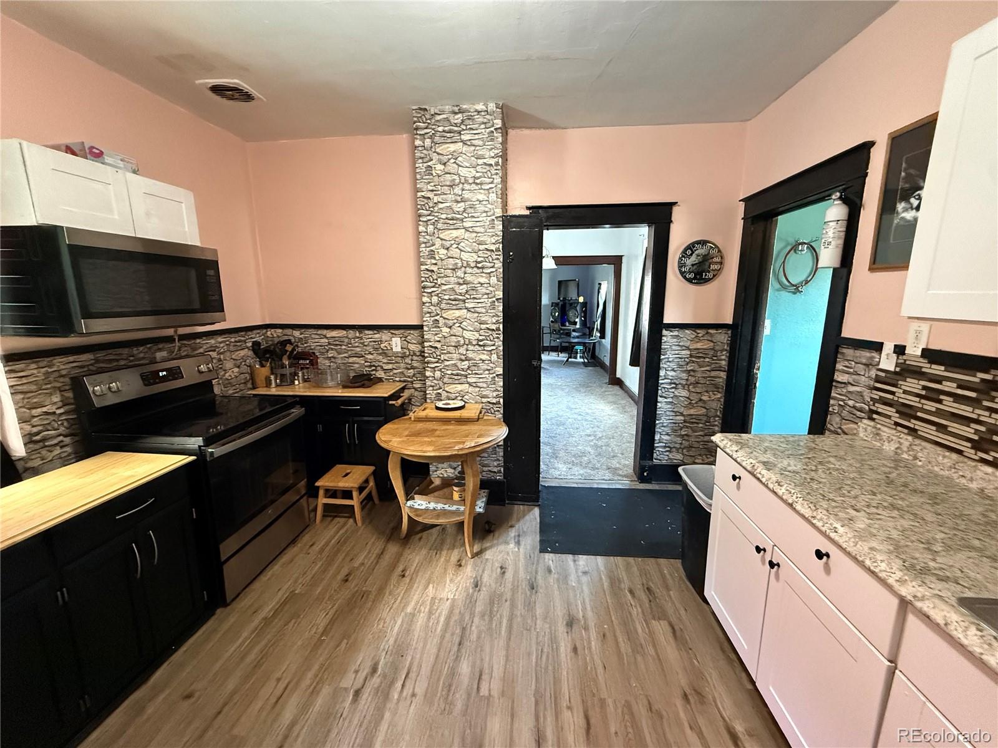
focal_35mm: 14
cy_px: 374
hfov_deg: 102.1
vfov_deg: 85.7
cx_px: 499
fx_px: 404
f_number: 2.2
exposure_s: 1/60
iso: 1000
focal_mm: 2.22
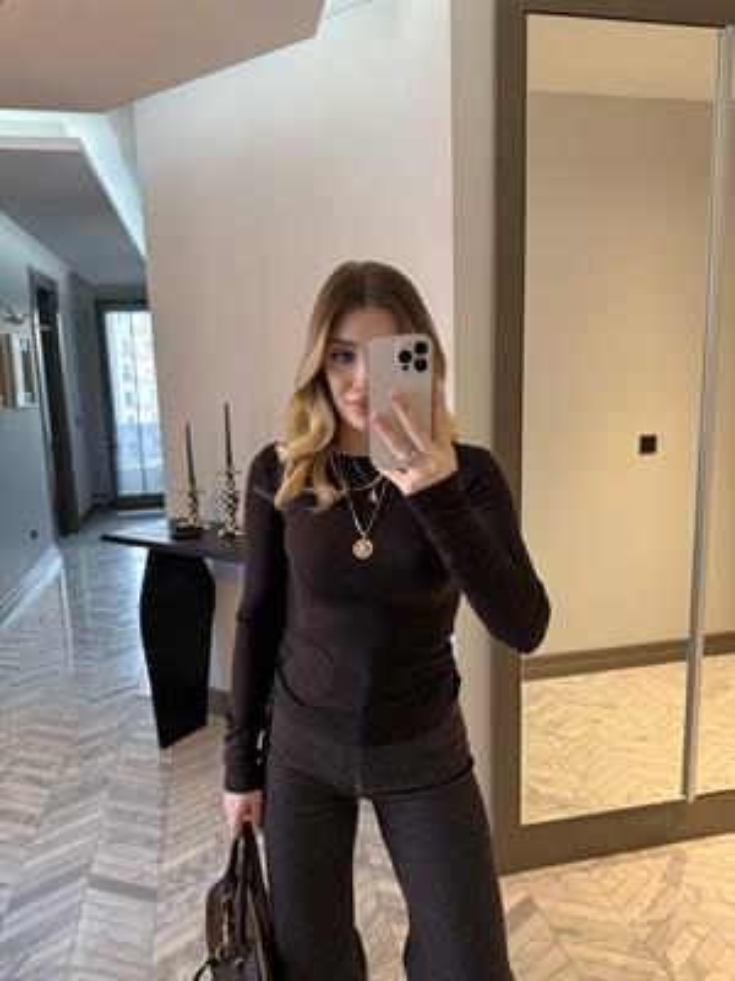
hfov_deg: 56.8
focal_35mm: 24
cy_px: 490
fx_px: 679
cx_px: 368
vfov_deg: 71.6
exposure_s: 1/100
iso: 200
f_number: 1.78
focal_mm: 6.76
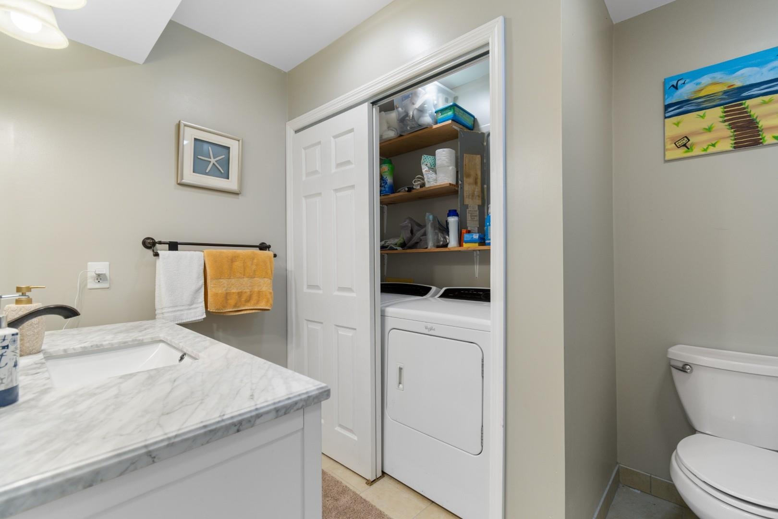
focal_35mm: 15
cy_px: 260
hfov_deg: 100.4
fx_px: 324
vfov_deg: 77.3
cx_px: 389
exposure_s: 1/25
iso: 100
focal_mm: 10
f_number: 4.5
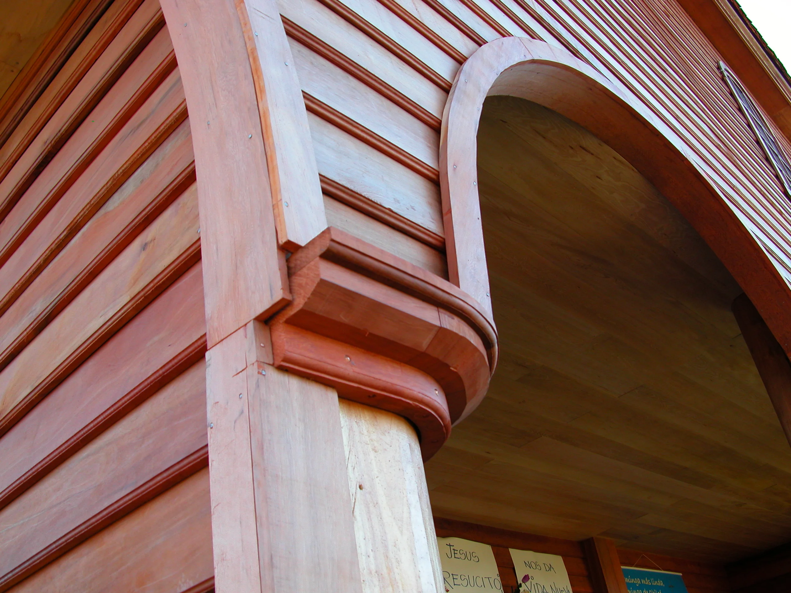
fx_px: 800
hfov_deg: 52.6
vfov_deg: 40.7
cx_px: 396
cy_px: 296
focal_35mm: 35
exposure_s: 1/77.4
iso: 100
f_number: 3.2
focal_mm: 8.9
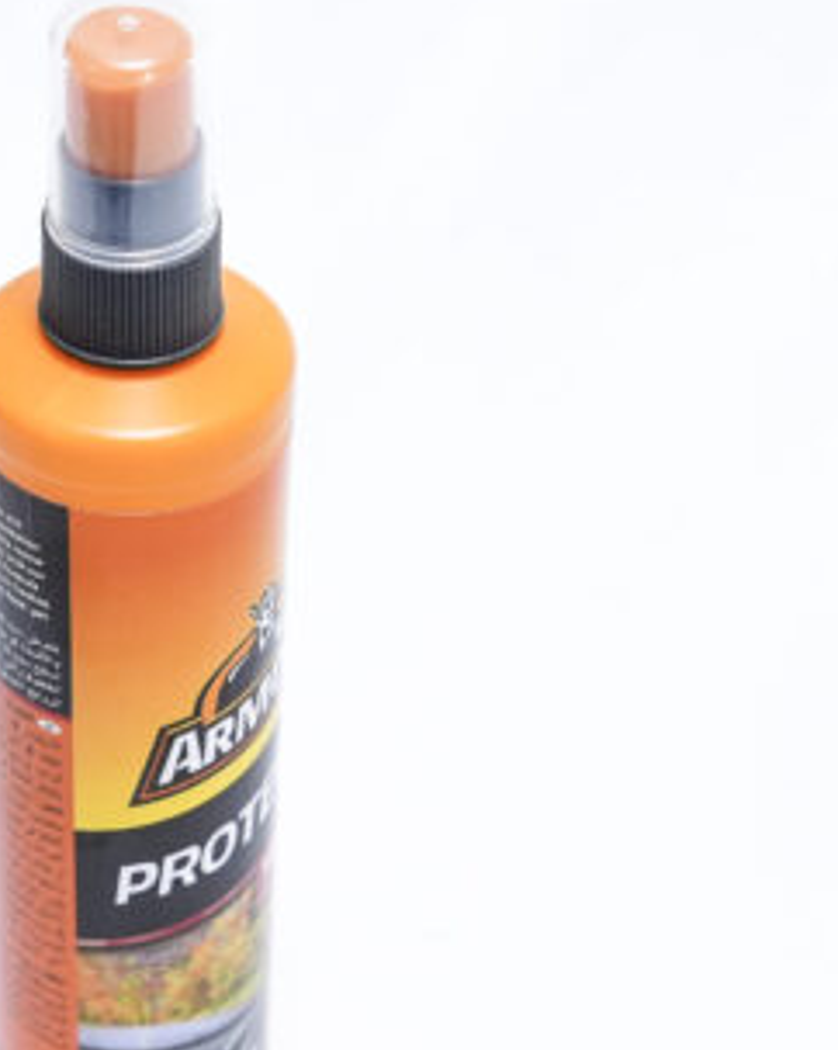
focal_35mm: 113
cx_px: 139
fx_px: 3507
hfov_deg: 13.5
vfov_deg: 17.0
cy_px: 593
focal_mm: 52
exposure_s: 1/250
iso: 3200
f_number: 8
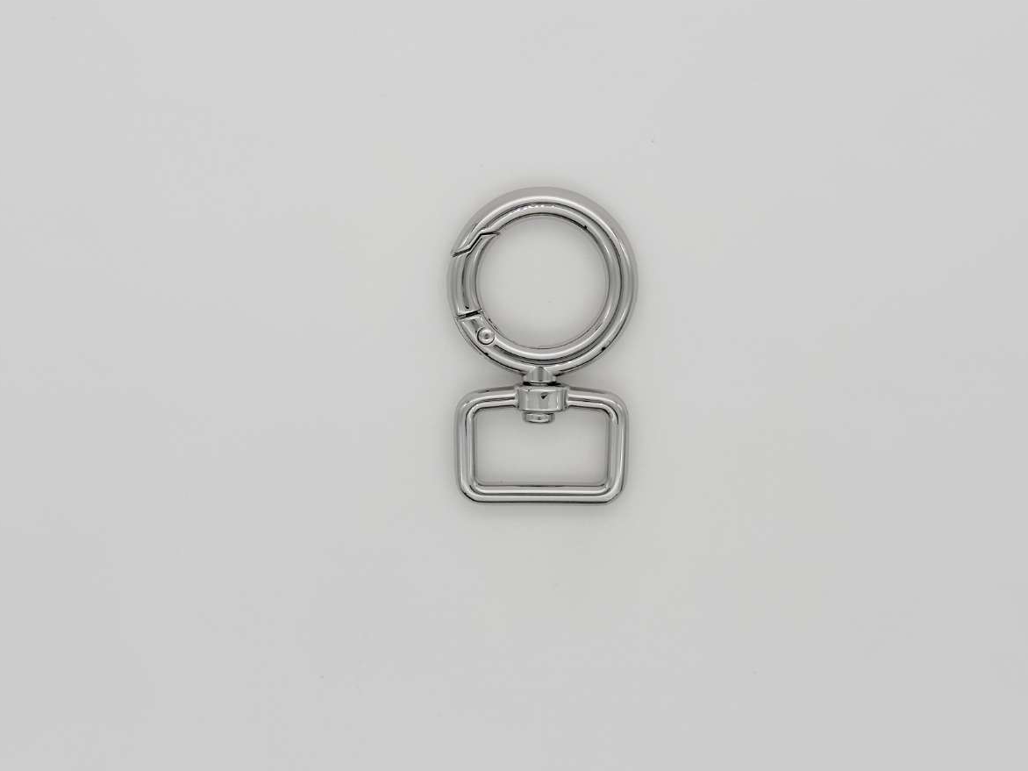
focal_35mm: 59
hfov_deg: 32.7
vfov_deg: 24.8
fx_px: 1752
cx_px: 555
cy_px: 320
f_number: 1.78
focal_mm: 6.86
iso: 64
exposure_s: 1/2597
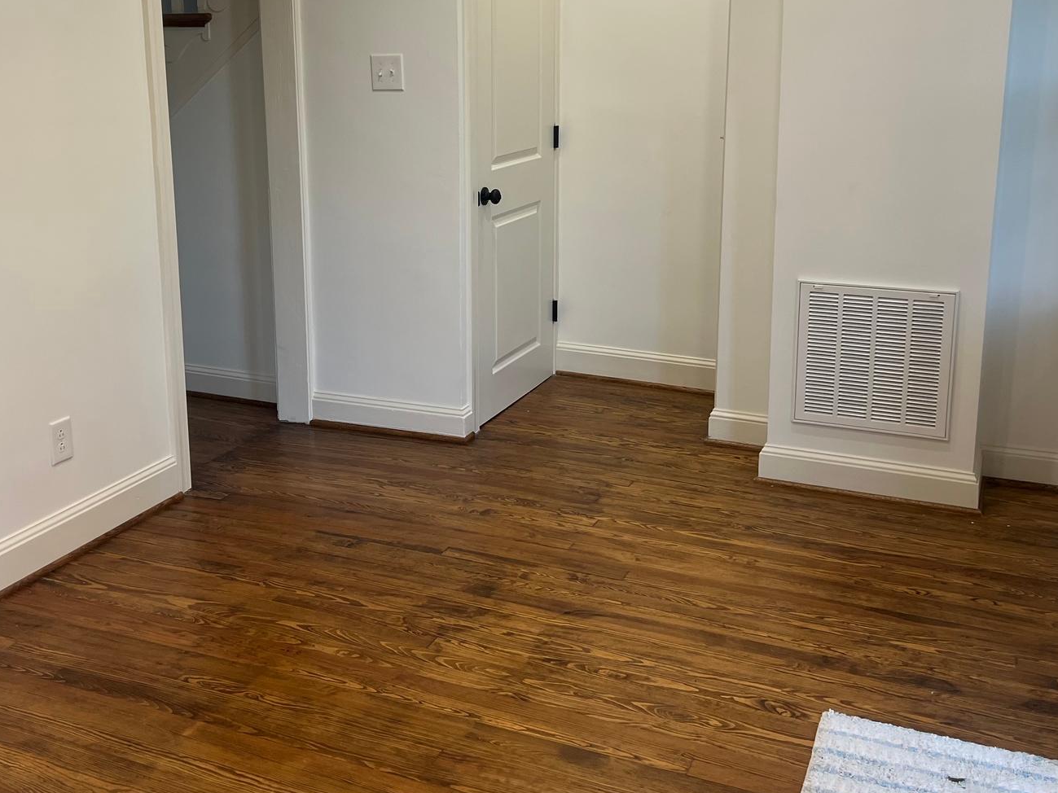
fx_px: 1253
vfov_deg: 34.9
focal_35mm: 41
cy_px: 278
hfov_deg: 45.7
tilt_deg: -13.0
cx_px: 465
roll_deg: +0.7
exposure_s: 1/120
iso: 80
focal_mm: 5.7
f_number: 1.5
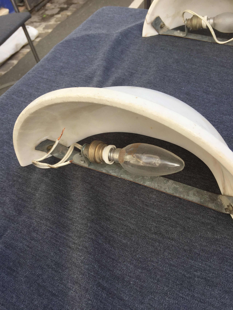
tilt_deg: -54.1
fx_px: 260
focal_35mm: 29
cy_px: 155
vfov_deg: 61.7
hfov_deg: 48.2
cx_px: 116
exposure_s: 1/344
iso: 32
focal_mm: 4.15
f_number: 2.2
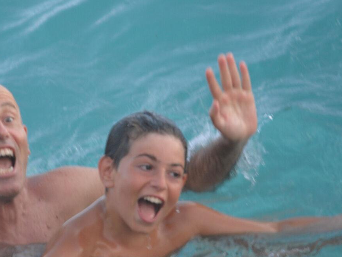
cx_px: 84
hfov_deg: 3.6
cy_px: 106
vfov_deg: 2.7
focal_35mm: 556
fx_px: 5492
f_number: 4
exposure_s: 1/200
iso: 400
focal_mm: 210
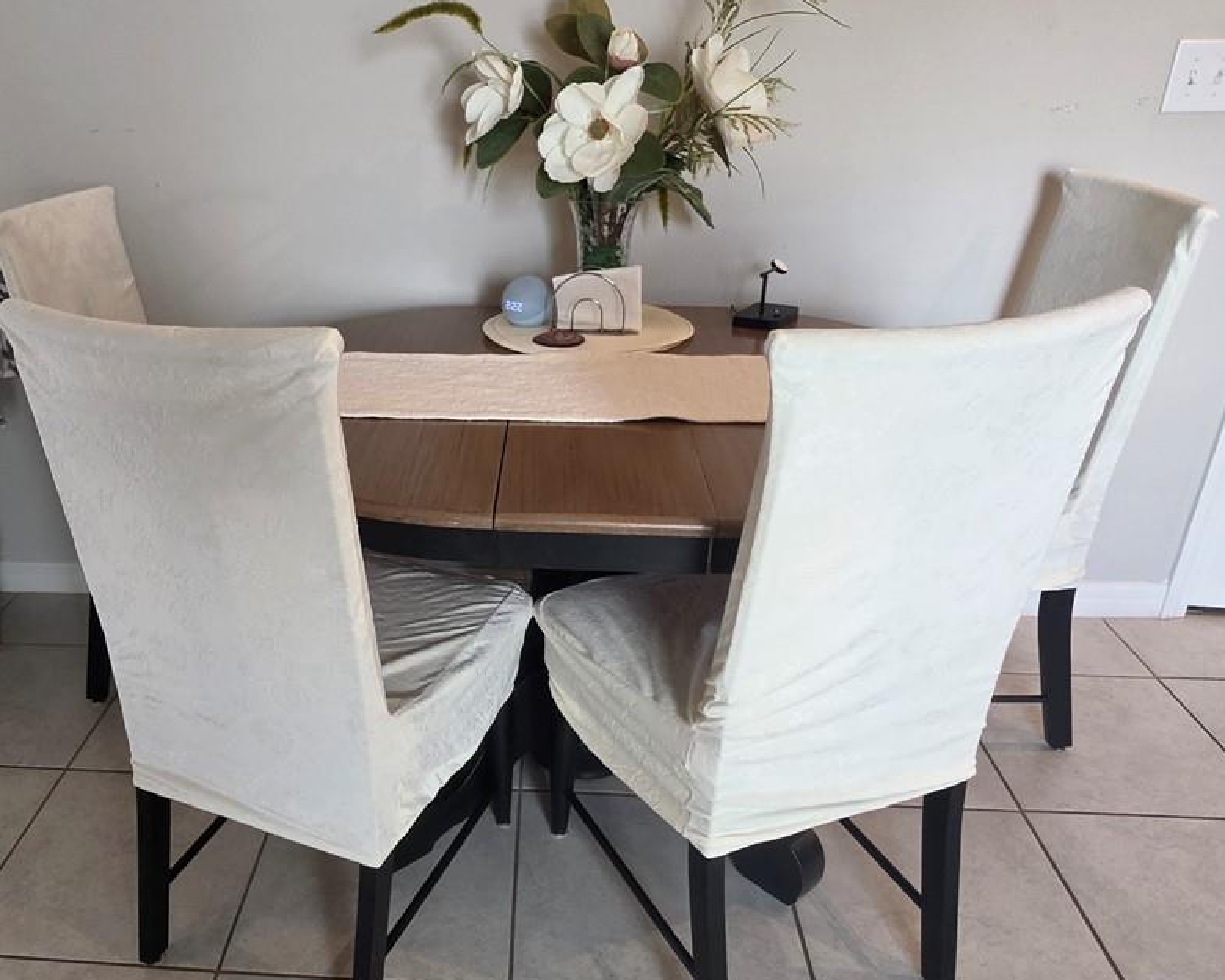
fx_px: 943
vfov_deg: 54.8
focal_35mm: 26
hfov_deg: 64.9
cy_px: 550
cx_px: 450
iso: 320
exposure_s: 1/120
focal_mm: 2.2
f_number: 1.9
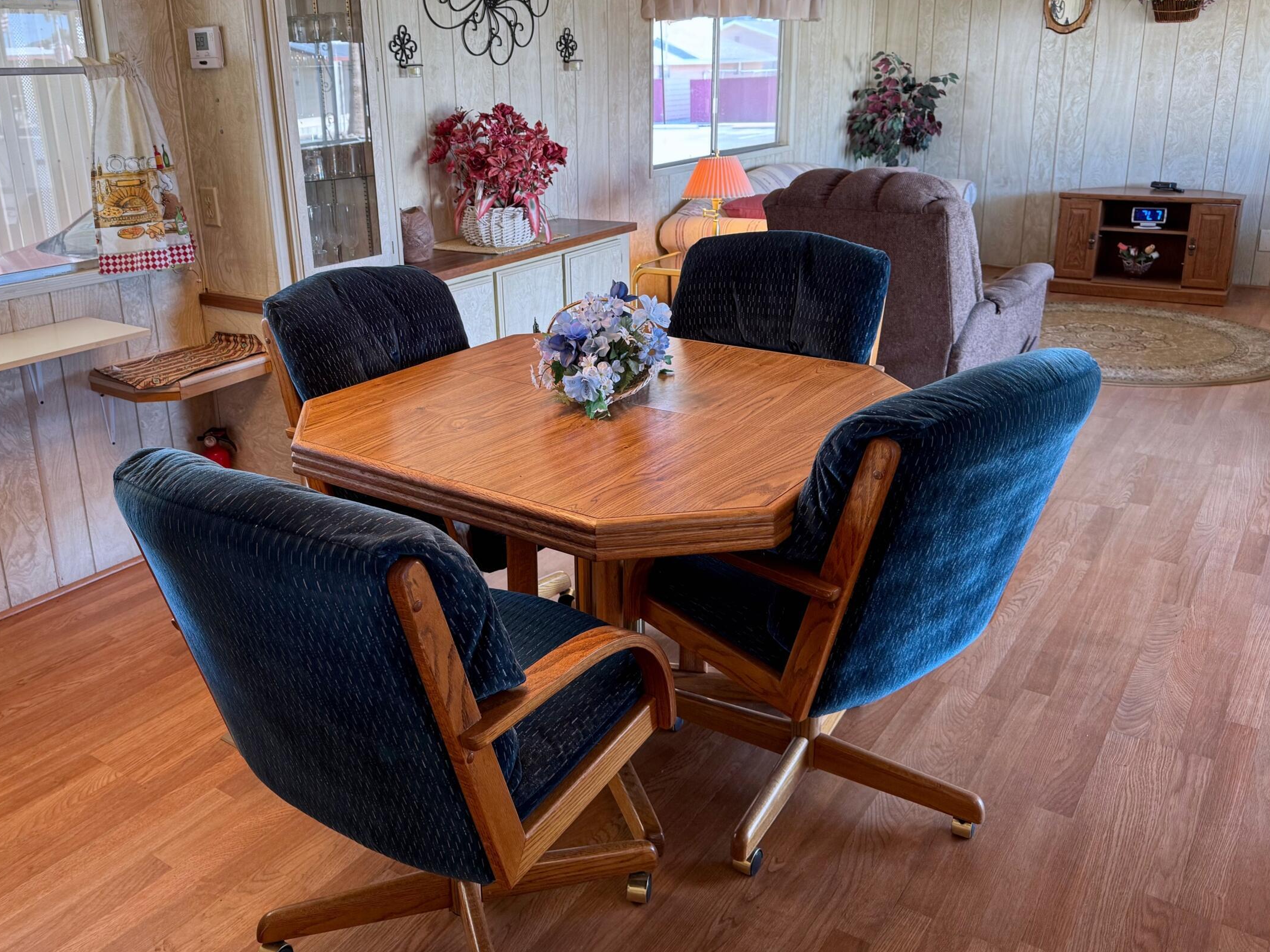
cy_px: 391
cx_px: 550
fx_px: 1064
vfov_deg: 48.0
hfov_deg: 61.4
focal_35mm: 29
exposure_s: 1/120
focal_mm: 6.76
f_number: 1.78
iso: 160
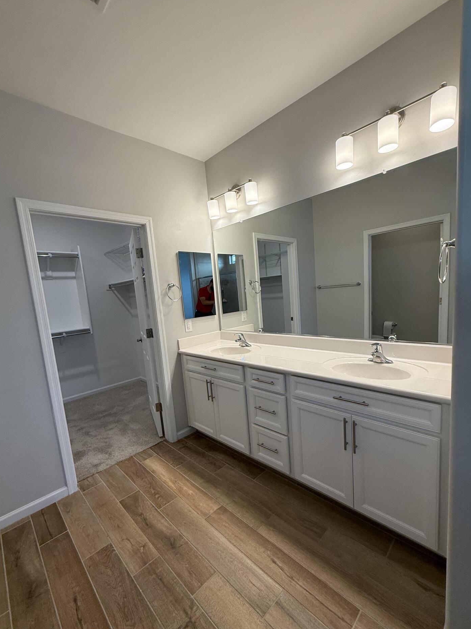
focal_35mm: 15
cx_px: 237
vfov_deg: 98.1
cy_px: 332
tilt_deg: -6.6
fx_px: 272
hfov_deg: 81.7
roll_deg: +4.2
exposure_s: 1/120
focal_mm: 2.22
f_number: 2.2
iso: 125
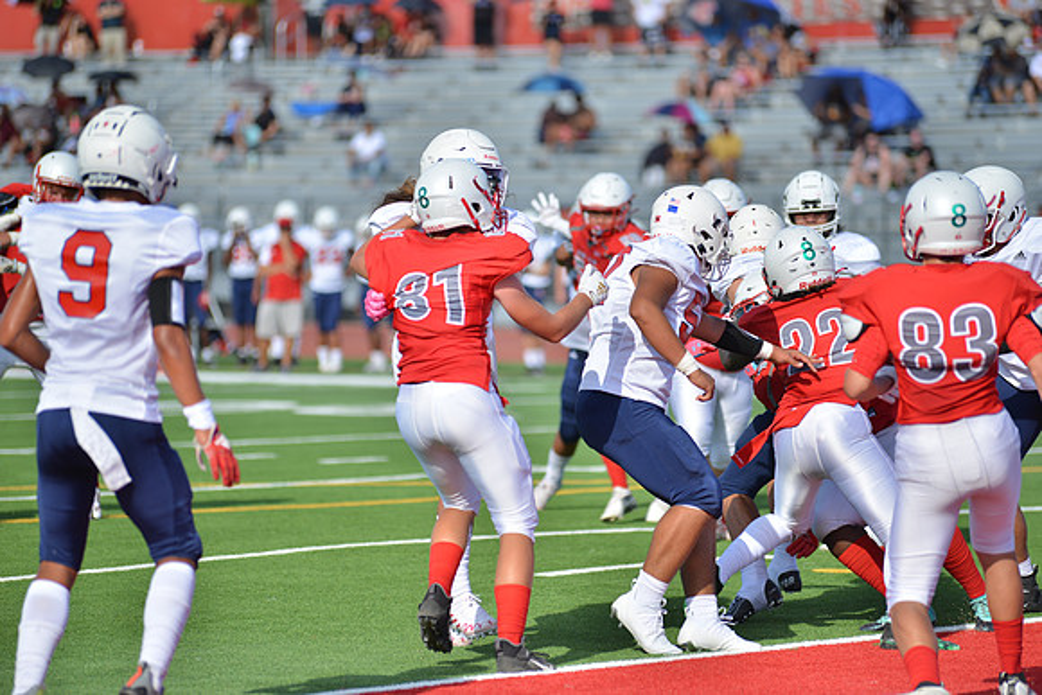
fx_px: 5790
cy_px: 348
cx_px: 521
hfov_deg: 10.3
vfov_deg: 6.9
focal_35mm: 200
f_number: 2.8
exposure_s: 1/1600
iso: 100
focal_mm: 200
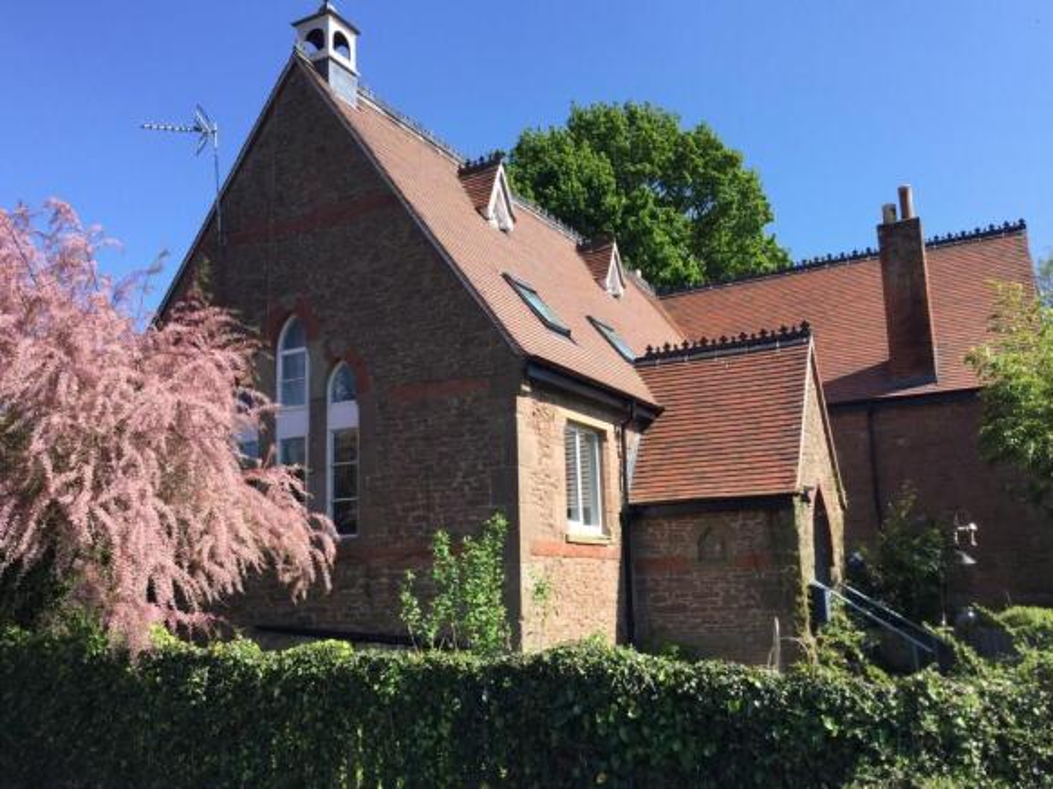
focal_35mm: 31
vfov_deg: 45.4
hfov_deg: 58.4
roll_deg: -1.5
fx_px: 943
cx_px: 526
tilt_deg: +9.7
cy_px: 394
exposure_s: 1/558
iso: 25
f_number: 2.4
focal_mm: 3.3
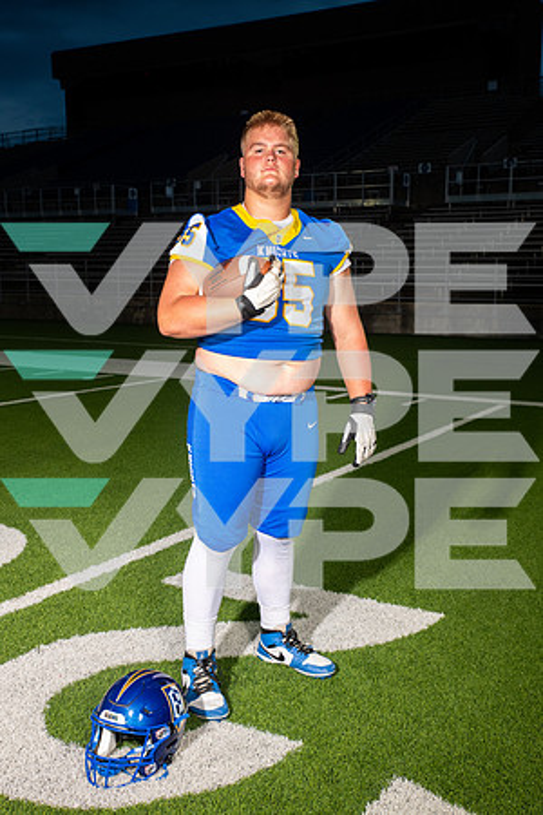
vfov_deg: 48.5
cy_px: 408
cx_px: 272
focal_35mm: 40
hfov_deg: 33.4
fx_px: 905
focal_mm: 40
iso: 800
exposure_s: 1/320
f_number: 7.1
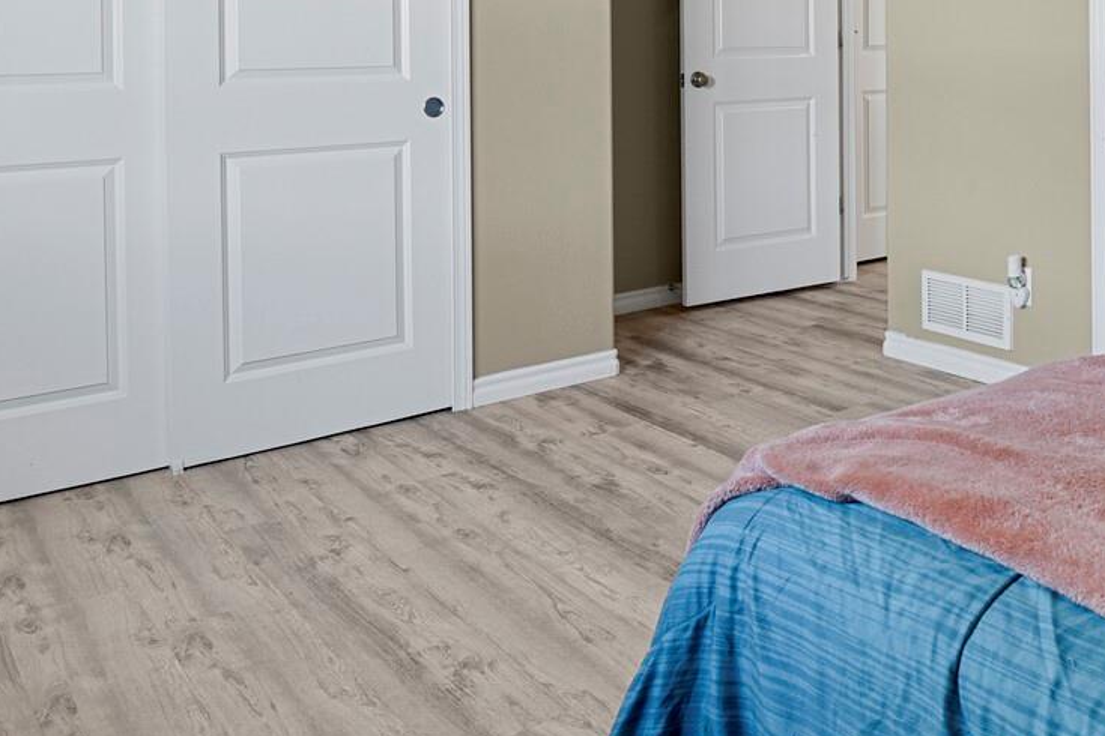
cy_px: 42
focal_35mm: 37
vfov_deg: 33.6
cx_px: 907
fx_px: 1136
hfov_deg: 48.5
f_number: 8
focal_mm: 17
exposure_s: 1/20
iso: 7200
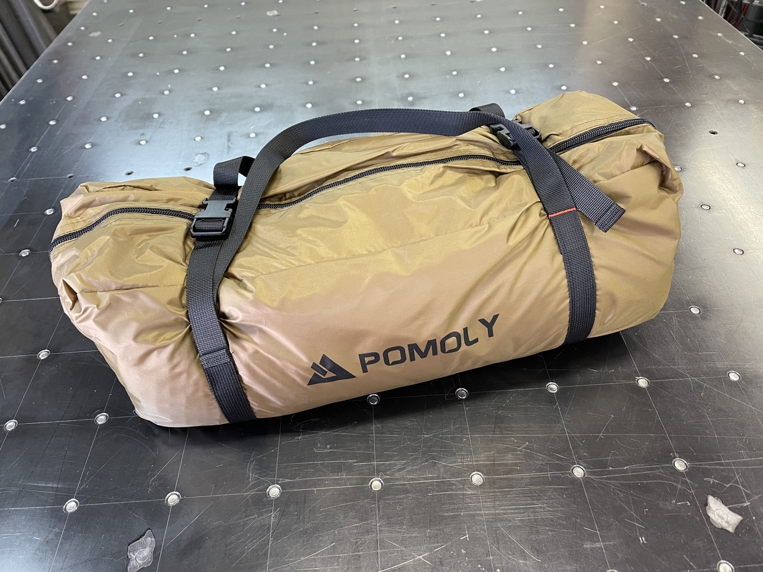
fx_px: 573
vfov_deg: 53.1
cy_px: 286
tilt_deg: -44.8
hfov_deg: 67.3
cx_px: 382
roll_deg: +3.8
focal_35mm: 26
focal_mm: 5.1
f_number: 1.6
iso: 250
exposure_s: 1/60
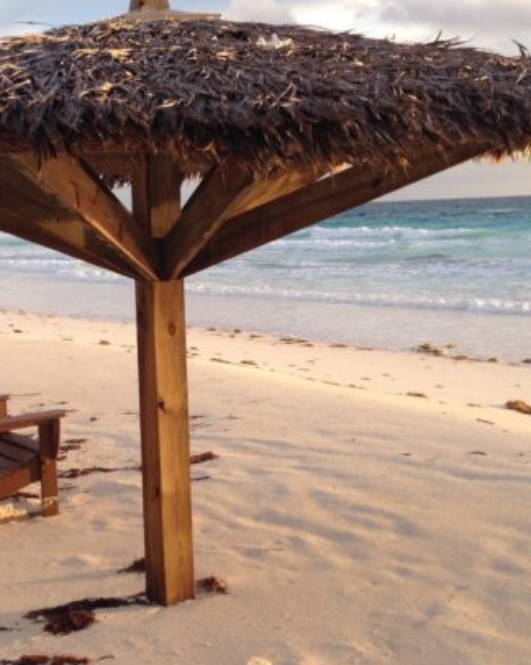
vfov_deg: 31.0
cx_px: 125
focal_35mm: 61
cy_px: 321
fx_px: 1200
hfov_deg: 24.6
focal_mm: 4.13
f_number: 2.4
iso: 50
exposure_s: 1/261
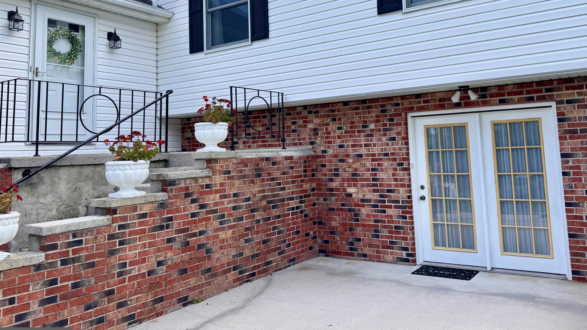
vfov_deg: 42.6
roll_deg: +1.8
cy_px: 124
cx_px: 301
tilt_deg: +3.9
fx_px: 420
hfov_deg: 69.9
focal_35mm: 27
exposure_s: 1/1869
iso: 80
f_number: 1.78
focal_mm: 6.76
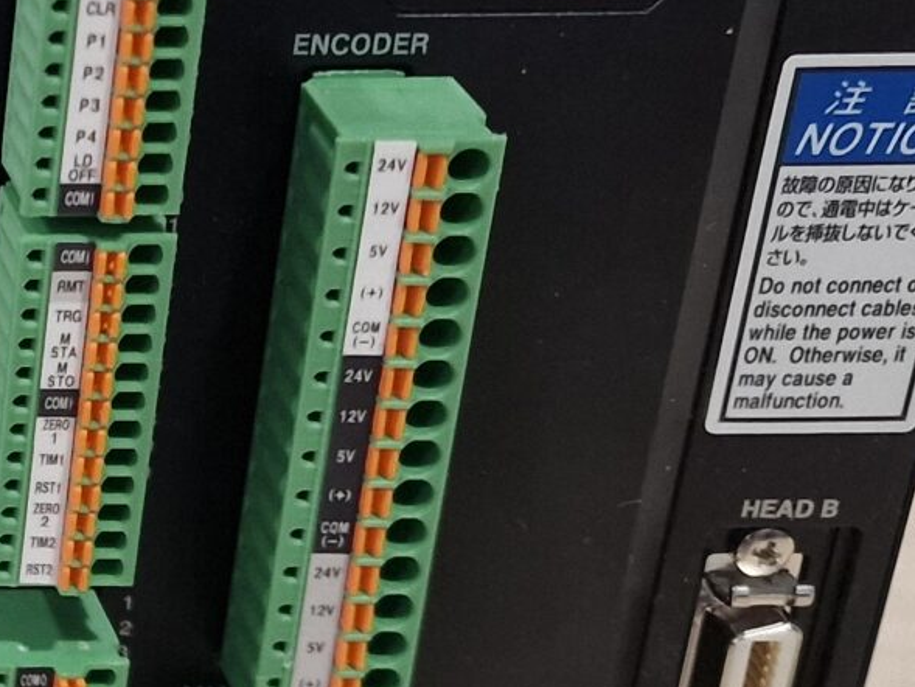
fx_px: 2644
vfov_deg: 14.8
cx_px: -638
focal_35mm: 100
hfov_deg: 16.9
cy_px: 298
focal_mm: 6.4
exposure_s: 1/120
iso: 50
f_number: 1.8
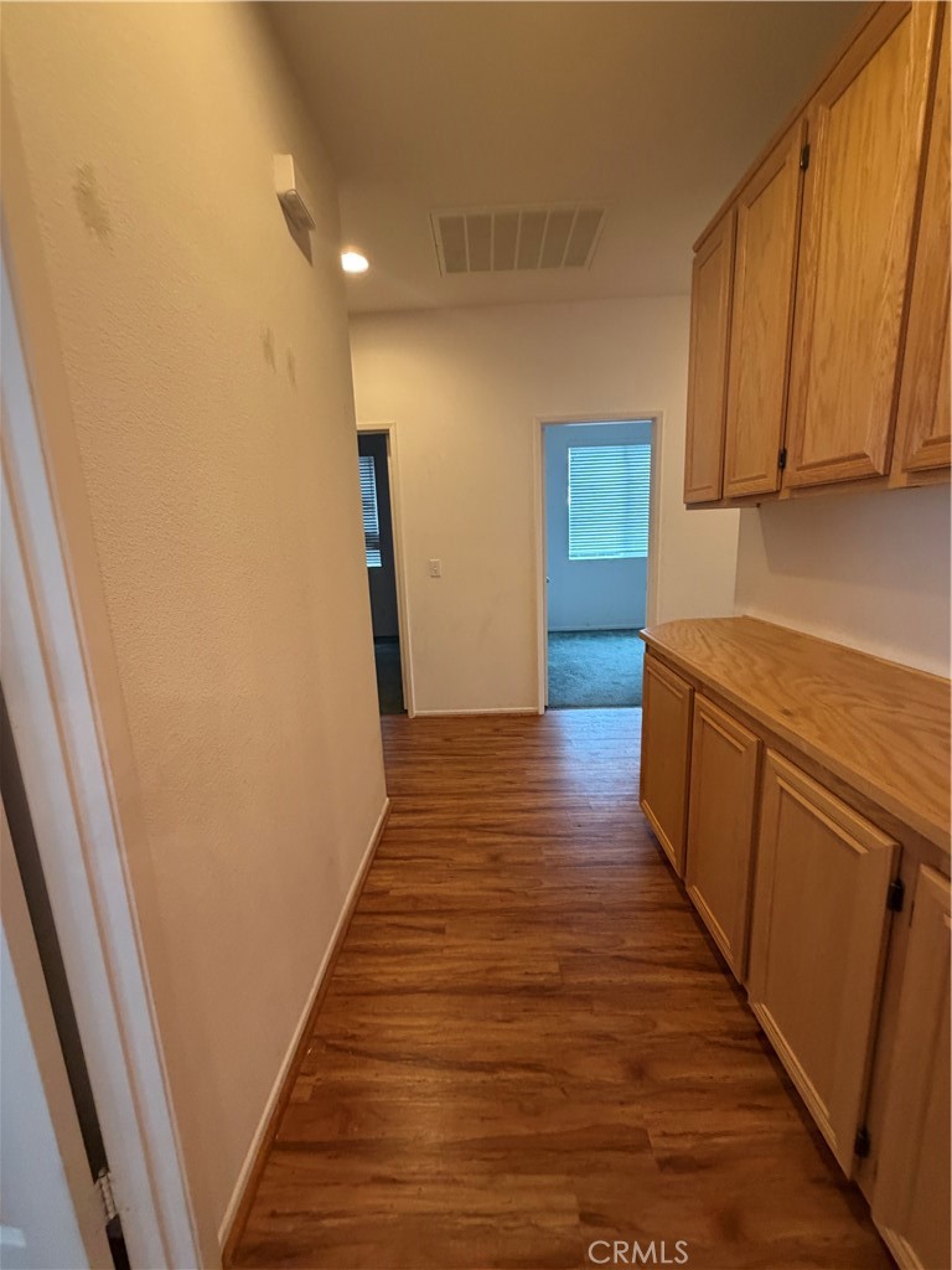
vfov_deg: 102.1
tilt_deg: -8.9
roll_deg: +3.6
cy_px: 635
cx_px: 476
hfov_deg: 85.7
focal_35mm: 14
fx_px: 513
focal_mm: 2.22
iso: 400
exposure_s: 1/60
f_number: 2.2
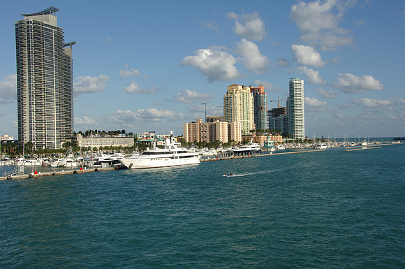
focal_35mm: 39
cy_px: 134
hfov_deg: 49.6
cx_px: 202
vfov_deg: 34.1
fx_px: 438
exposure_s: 1/320
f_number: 8.5
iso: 100
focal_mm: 26
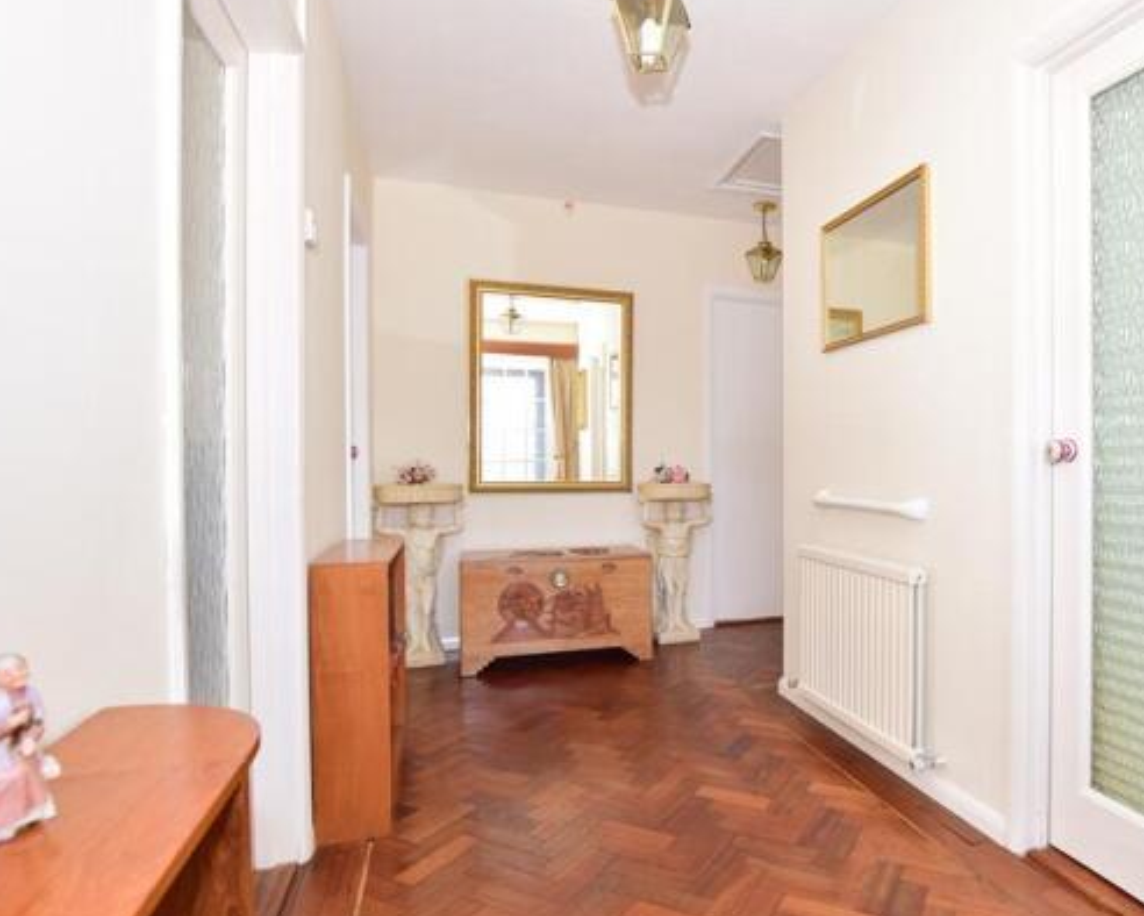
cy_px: 471
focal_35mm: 21
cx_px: 732
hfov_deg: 76.9
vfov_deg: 66.5
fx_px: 699
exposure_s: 1/60
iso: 400
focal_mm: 11
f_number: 5.6
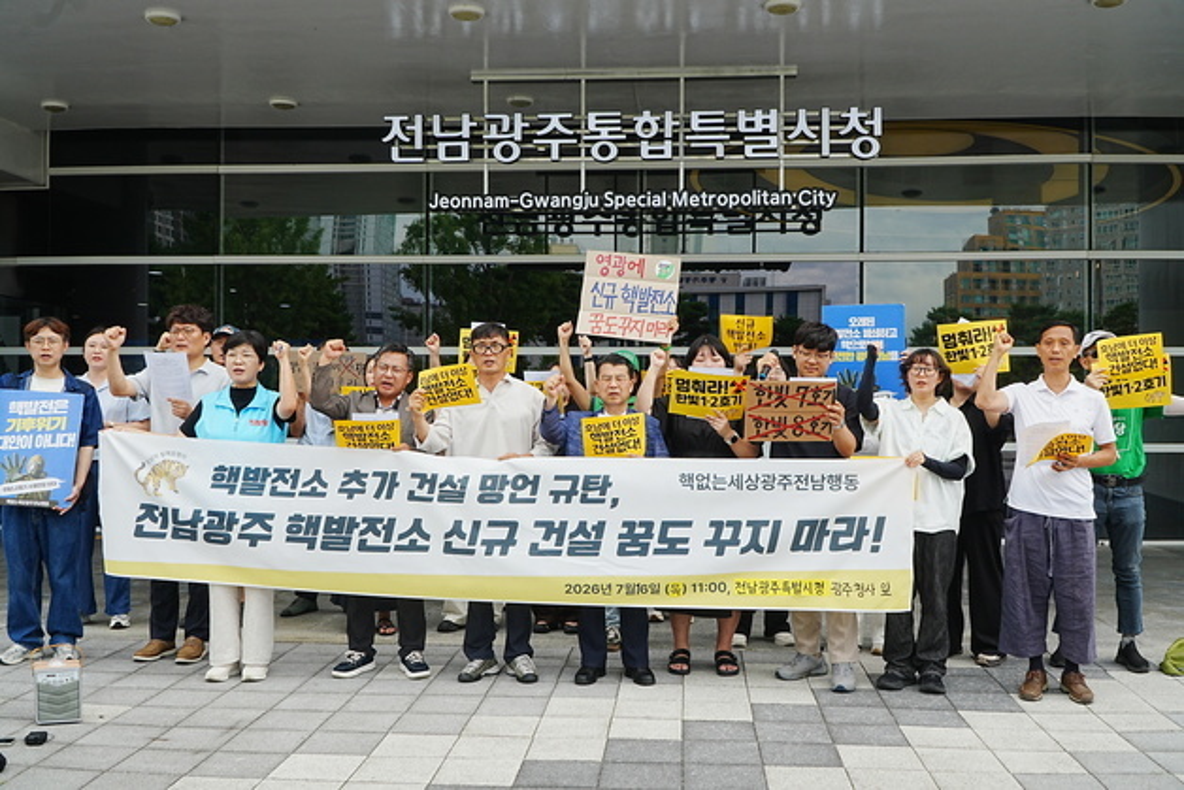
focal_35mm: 33
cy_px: 395
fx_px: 1086
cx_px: 592
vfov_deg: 40.0
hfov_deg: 57.2
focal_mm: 22
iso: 125
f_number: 10
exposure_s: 1/50
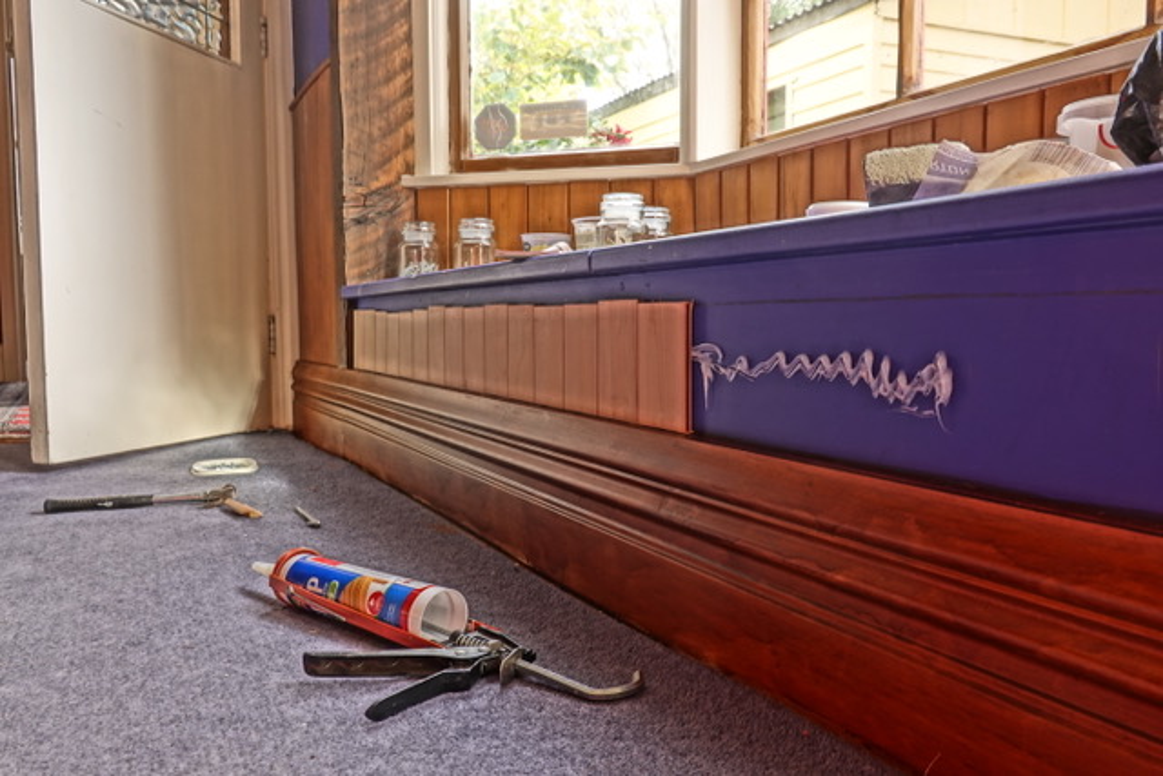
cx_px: 582
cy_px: 388
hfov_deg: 60.3
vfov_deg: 42.3
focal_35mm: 31
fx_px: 1002
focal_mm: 11.52
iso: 200
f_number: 4.5
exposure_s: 1/13
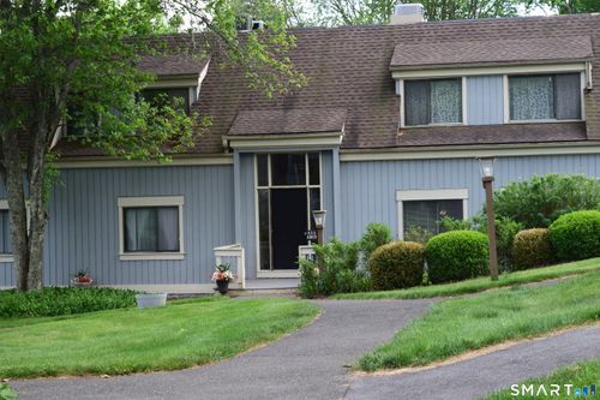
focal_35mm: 78
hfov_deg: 26.0
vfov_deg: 17.5
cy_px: 200
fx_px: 1299
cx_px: 300
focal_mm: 52
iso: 400
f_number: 9
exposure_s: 1/160
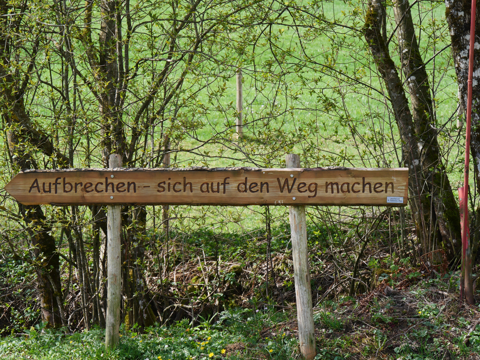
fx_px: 1803
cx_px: 240
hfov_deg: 15.2
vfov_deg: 11.4
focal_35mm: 130
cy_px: 180
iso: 200
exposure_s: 1/320
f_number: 5.6
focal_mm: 65
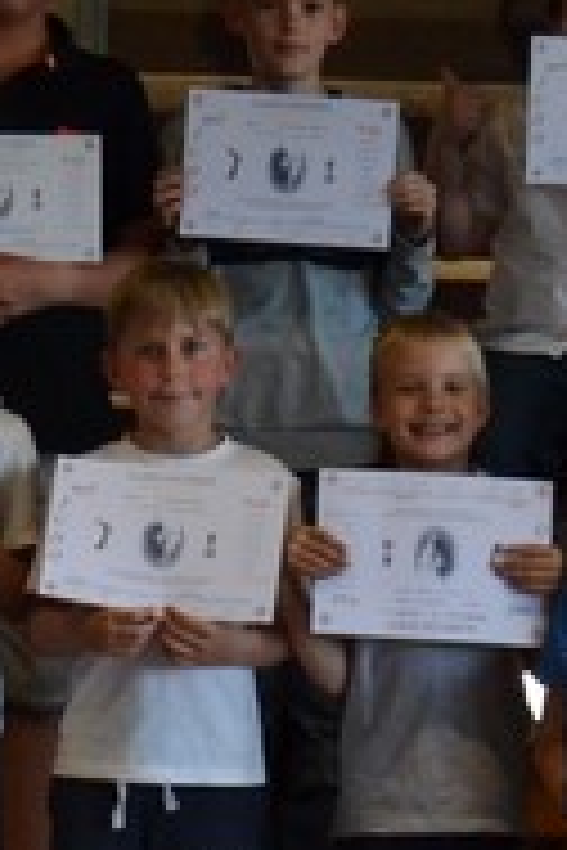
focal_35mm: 211
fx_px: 4984
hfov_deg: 6.5
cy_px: 438
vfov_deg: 9.8
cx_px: 108
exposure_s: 1/160
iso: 800
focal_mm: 26
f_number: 4
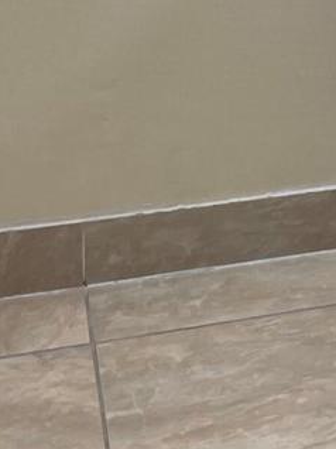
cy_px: -261
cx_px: 676
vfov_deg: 14.0
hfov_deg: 10.4
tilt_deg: -13.2
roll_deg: -3.9
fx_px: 1698
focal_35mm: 131
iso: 50
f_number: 1.6
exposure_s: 1/120
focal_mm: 4.2
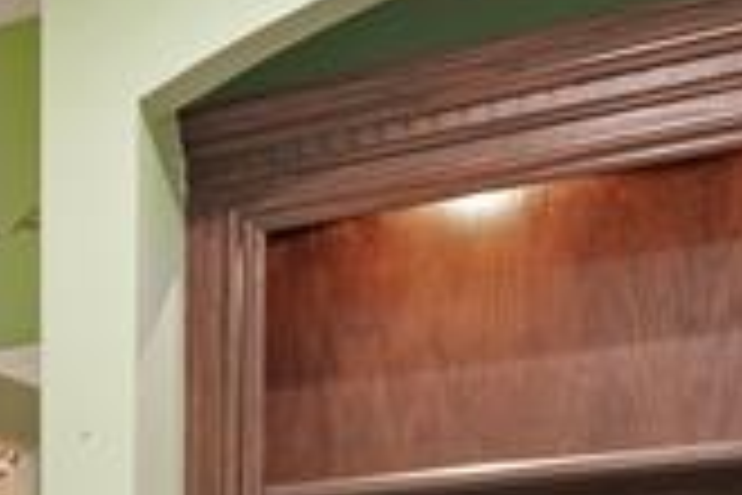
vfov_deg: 14.3
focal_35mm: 87
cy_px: 812
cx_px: -1030
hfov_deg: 14.8
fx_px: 1793
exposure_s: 1/4
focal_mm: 14
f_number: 9
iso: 400
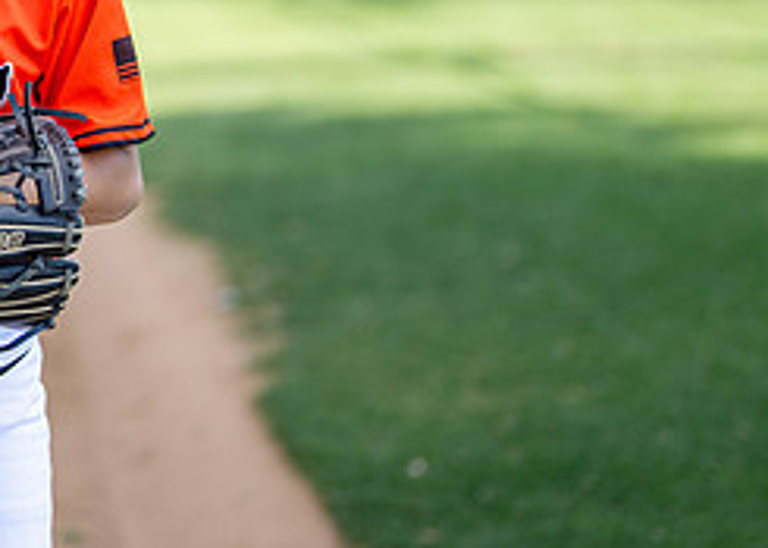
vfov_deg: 10.7
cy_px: 0
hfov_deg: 14.7
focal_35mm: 133
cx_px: -119
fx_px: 2901
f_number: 1.2
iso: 125
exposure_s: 1/1600
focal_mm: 50
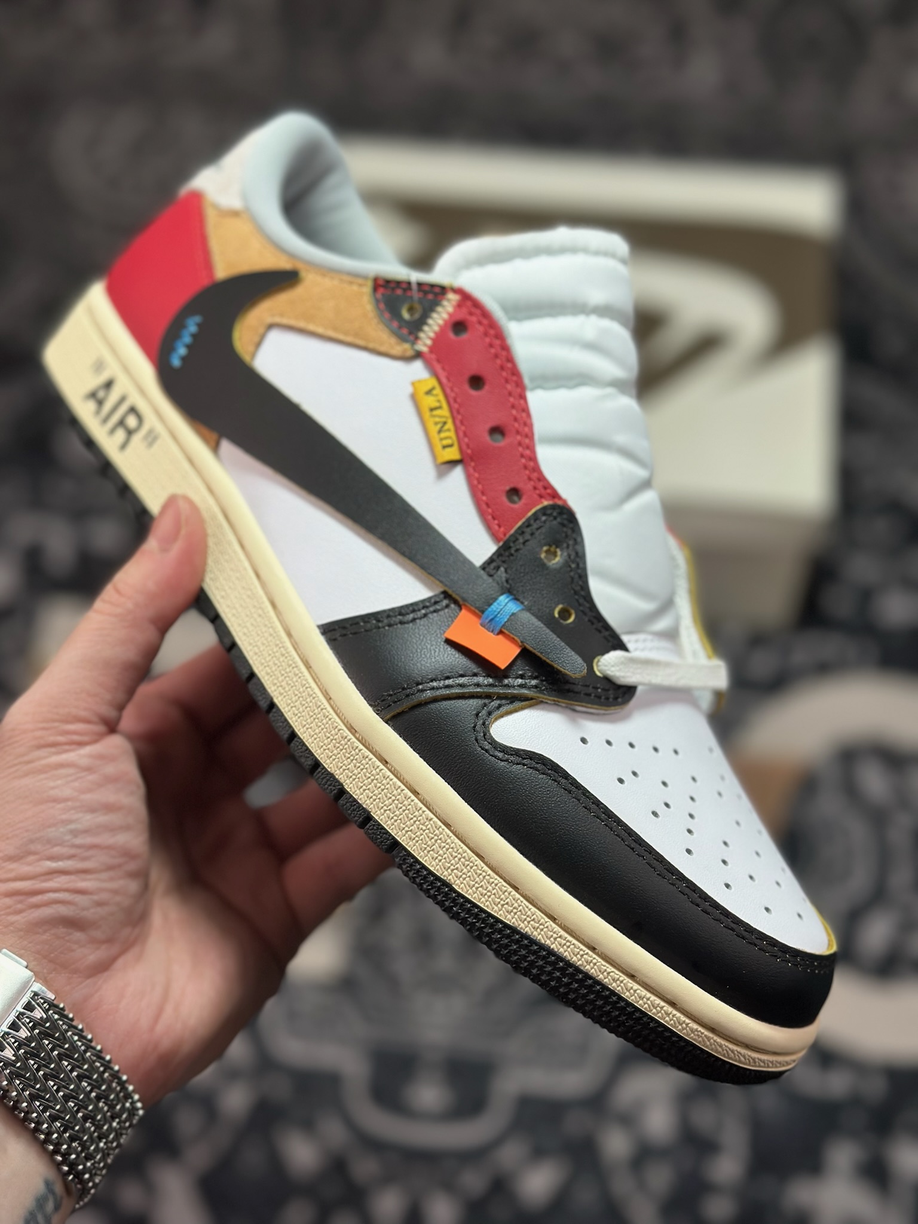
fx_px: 1697
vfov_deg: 39.7
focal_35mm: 48
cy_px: 612
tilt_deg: -56.8
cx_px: 459
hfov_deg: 30.3
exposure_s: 1/1395
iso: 80
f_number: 1.78
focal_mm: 6.86
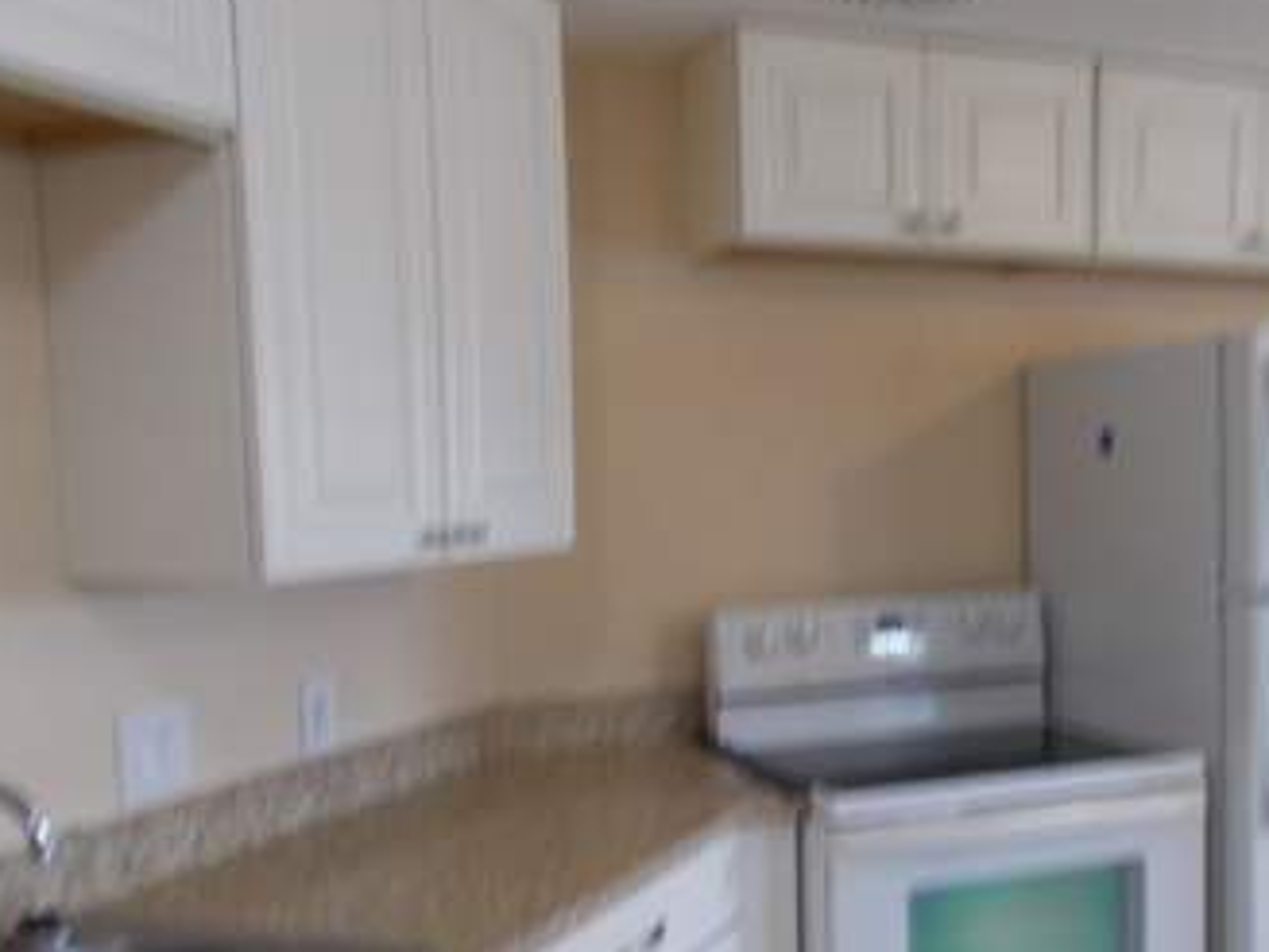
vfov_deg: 37.5
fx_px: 1393
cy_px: 606
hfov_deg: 48.3
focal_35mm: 38
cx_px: 824
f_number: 3.2
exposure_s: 1/25
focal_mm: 4.6
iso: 140
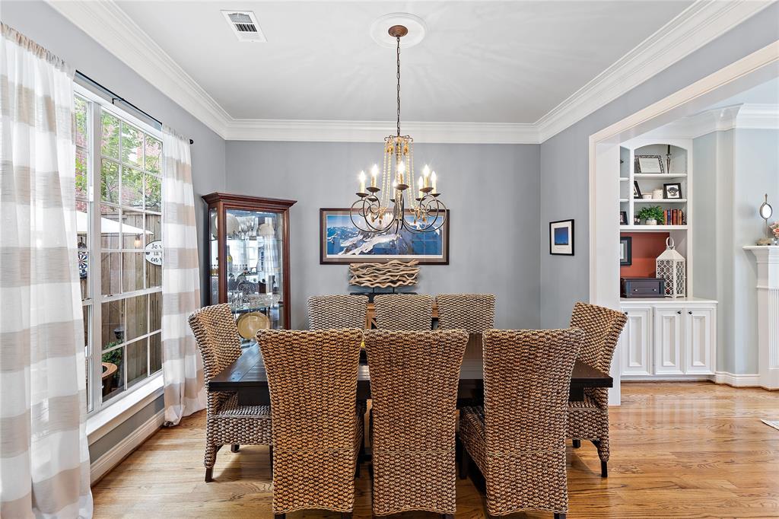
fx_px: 368
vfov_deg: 70.4
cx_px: 390
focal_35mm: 17
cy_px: 260
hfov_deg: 93.3
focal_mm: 17
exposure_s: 1/1.25
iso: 125
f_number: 7.1
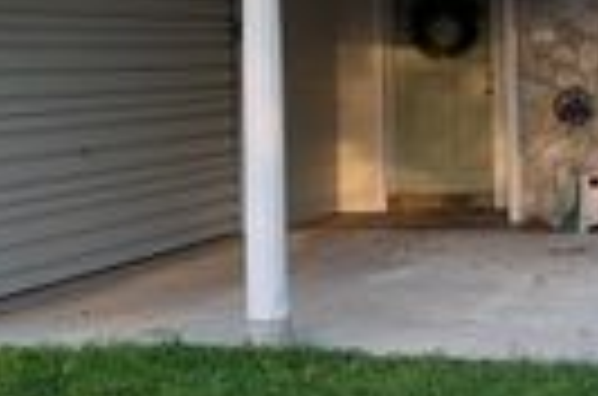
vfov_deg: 13.3
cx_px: 809
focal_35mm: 102
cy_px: 74
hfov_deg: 18.5
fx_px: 1690
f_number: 1.8
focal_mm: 4.25
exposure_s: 1/338
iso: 25
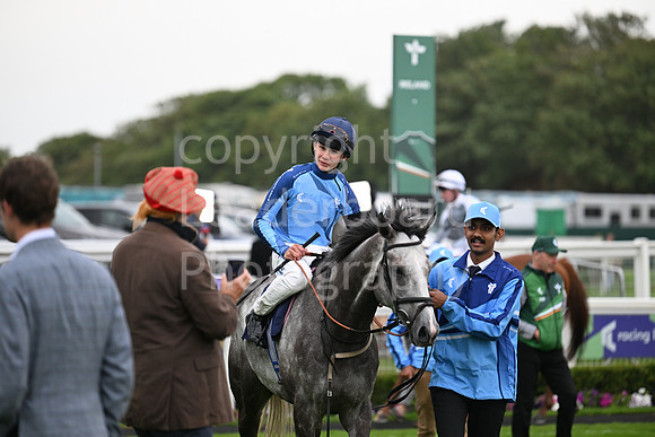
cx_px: 328
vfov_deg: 6.9
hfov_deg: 10.3
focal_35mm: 200
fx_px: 3640
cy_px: 218
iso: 1250
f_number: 3.2
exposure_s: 1/640
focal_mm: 200
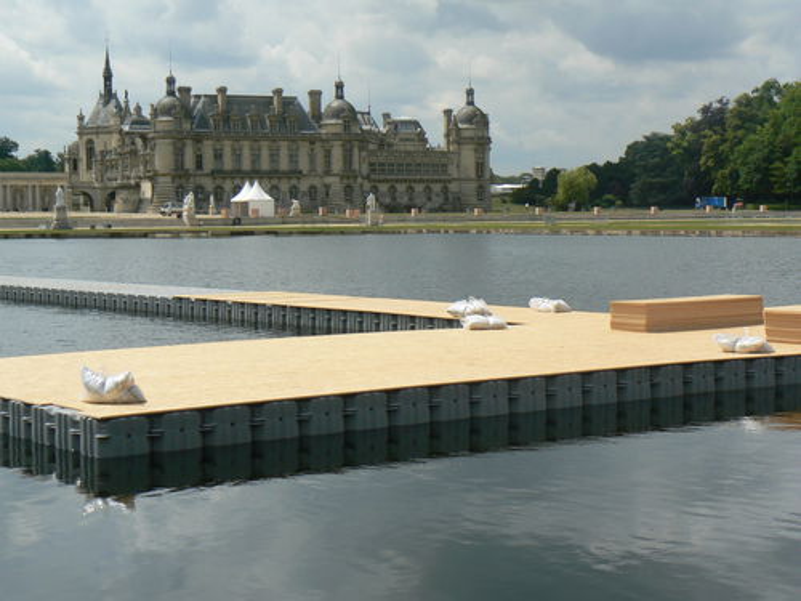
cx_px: 400
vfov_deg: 21.6
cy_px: 300
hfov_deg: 28.6
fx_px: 1573
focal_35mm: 68
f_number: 8
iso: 80
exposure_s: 1/500
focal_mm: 11.4
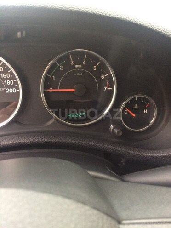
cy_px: 114
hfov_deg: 48.2
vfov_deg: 61.7
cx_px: 86
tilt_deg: -26.3
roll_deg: -2.8
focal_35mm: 29
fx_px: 191
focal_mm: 4.15
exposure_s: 1/17
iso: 320
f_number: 2.2
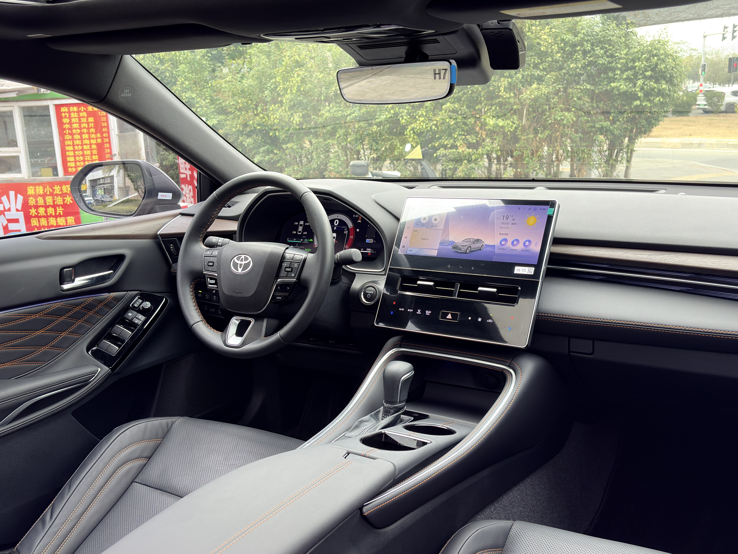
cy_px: 277
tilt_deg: -14.2
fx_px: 789
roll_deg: +2.3
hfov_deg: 50.1
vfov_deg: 38.7
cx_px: 369
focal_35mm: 37
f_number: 1.6
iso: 50
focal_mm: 5.96
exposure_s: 1/71
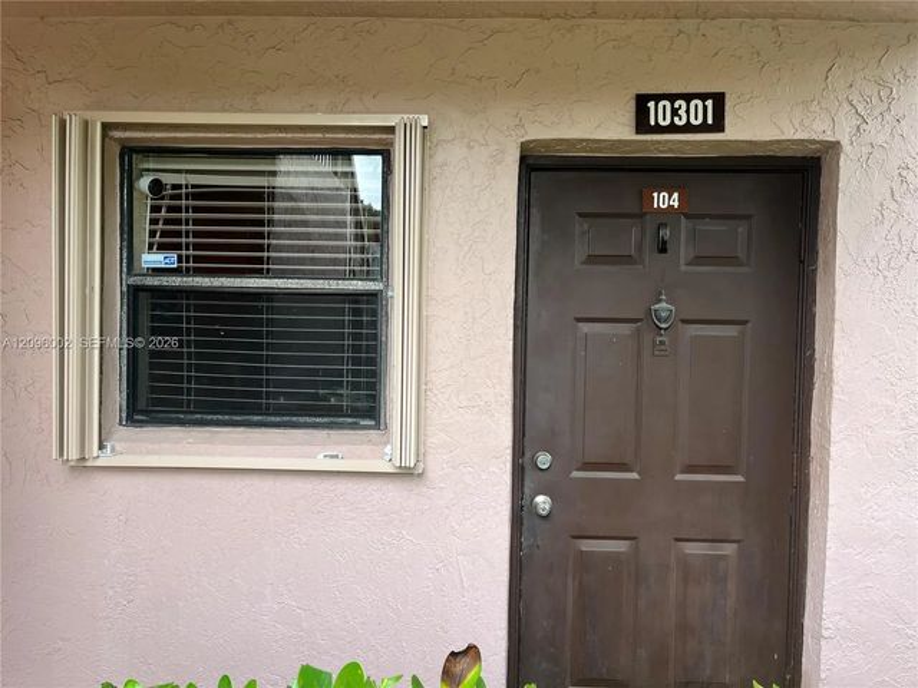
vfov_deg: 53.1
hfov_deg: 67.3
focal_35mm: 26
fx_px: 690
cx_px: 459
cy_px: 344
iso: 32
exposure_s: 1/122
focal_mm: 5.1
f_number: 1.6
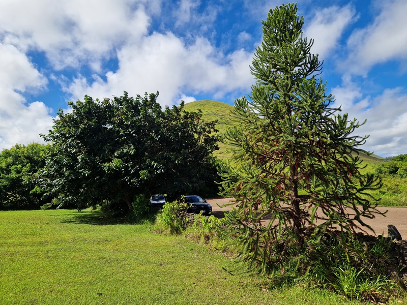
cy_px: 152
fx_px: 270
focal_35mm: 23
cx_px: 204
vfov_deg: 58.9
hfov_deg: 73.9
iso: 50
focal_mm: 5.4
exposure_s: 1/2192
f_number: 1.8
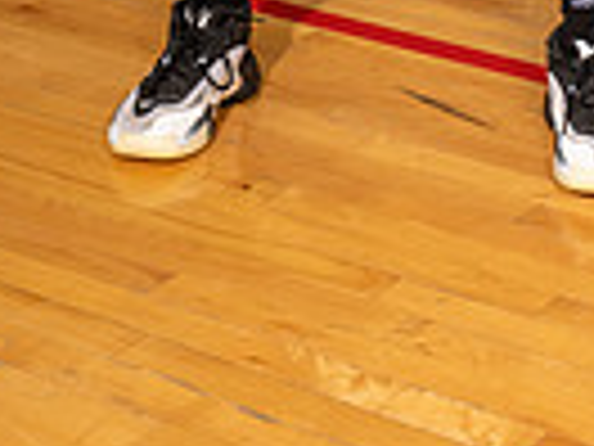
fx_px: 2471
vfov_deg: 9.5
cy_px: -500
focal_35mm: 144
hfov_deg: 13.7
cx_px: 392
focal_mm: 44
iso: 320
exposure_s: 1/320
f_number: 6.3
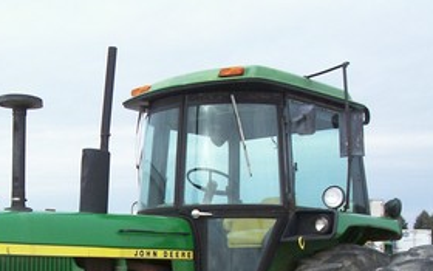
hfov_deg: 29.2
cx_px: 155
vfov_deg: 18.1
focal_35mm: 70
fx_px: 826
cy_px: 276
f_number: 2.7
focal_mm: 5.6
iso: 80
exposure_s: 1/636
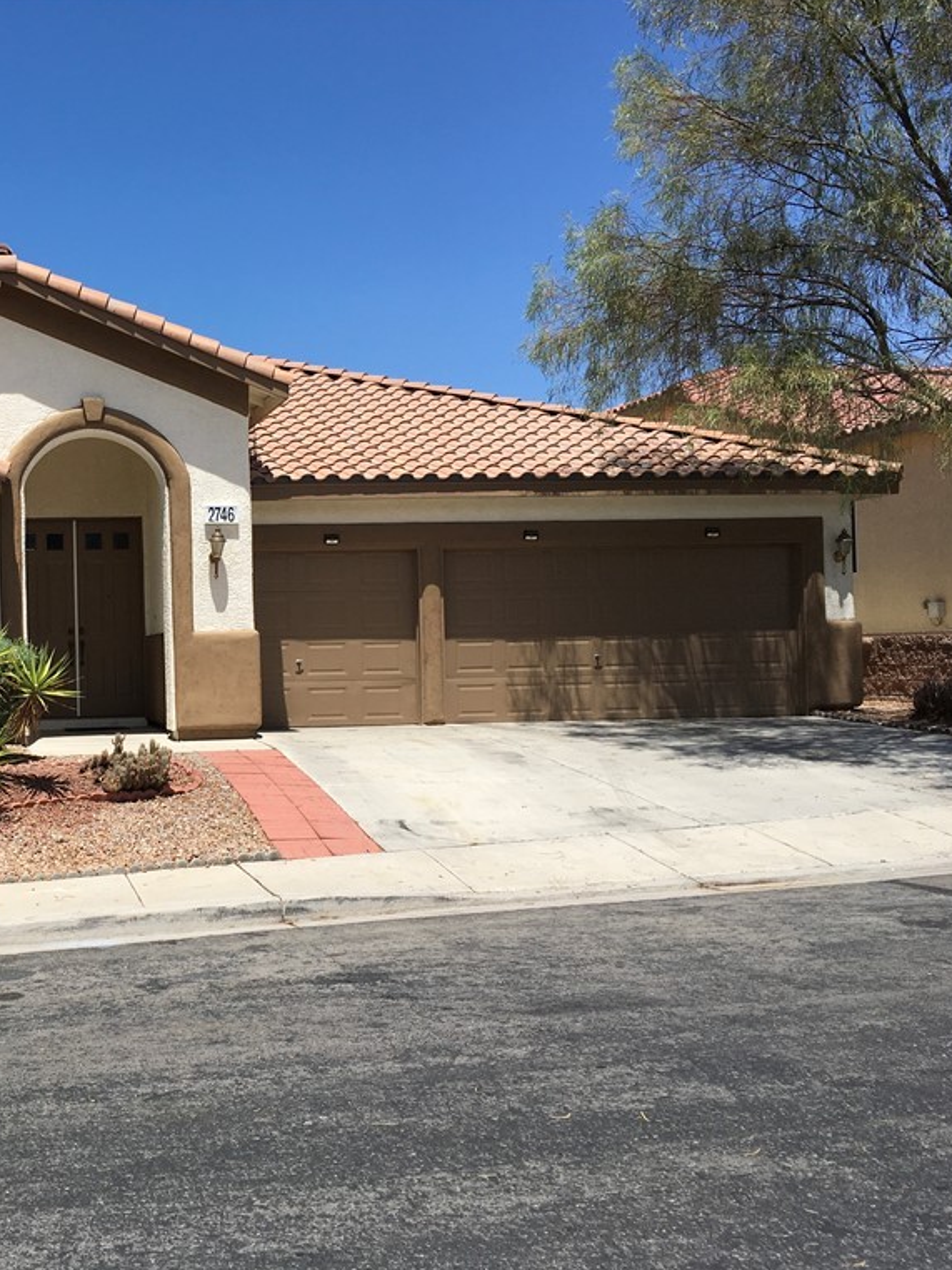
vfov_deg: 47.9
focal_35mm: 39
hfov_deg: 35.0
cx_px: 118
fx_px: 1430
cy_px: 632
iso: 25
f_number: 2.2
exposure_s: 1/2404
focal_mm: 4.15
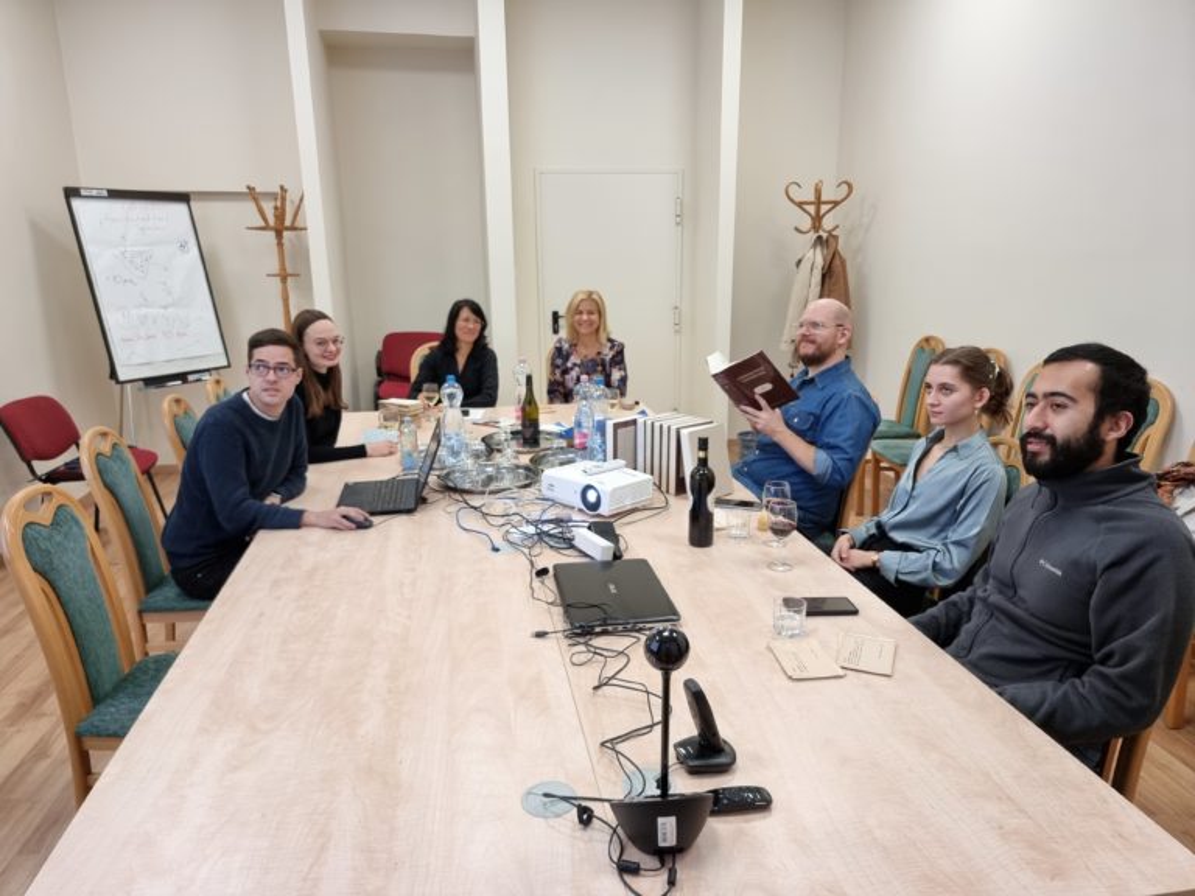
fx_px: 829
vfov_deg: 56.8
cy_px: 448
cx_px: 598
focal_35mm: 24
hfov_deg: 71.6
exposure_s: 1/100
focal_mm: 6.7
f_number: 1.8
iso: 200
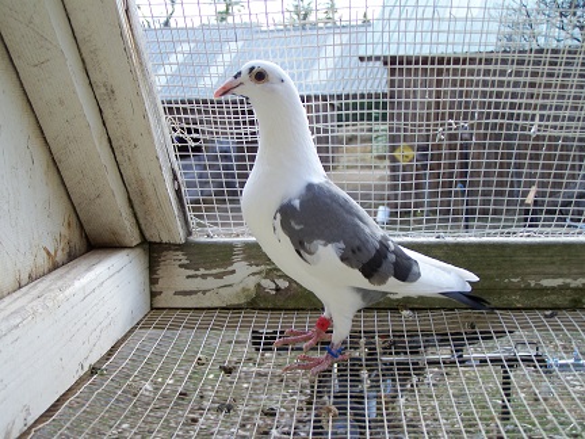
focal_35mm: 59
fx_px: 997
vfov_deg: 24.8
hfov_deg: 32.7
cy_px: 220
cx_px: 292
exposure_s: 1/100
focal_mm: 9.8
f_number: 3.1
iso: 64
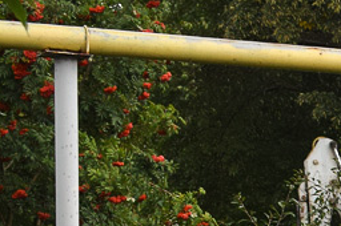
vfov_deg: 7.8
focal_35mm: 169
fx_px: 1599
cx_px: 729
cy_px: 415
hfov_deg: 10.9
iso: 400
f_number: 6.3
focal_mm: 24
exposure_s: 1/500
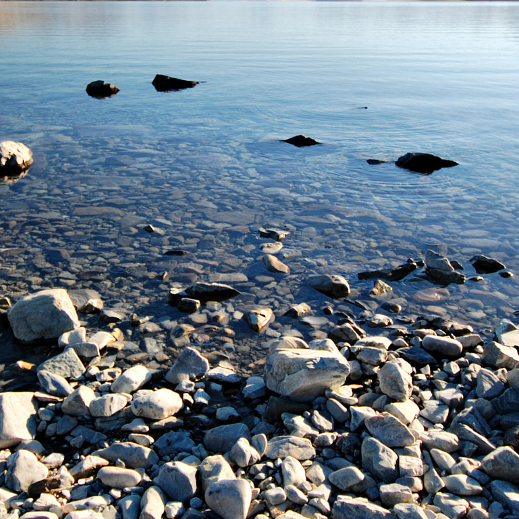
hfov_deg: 48.3
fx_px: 577
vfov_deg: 48.4
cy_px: 243
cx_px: 219
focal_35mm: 34
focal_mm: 10
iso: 100
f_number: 5
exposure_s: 1/100
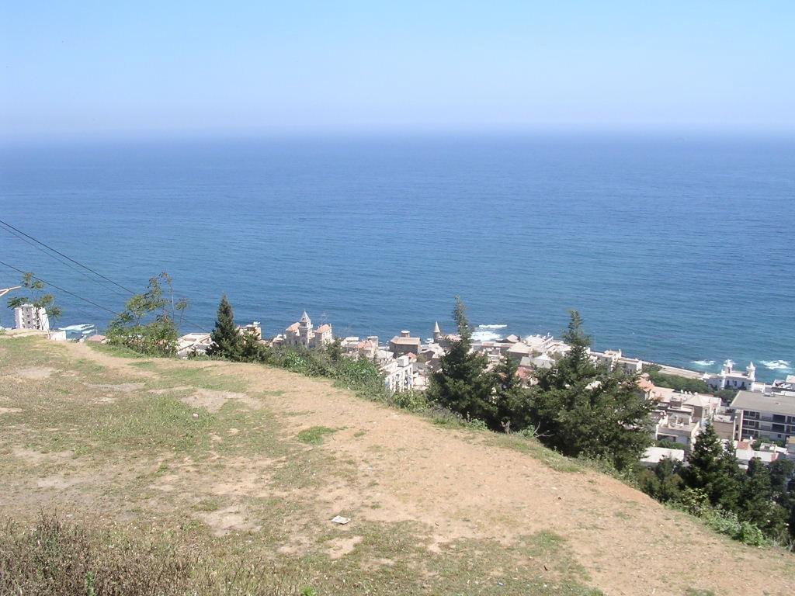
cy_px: 298
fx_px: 873
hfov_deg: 49.0
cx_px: 398
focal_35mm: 38
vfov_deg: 37.7
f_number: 5.6
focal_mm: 5.8
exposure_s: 1/217
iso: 100
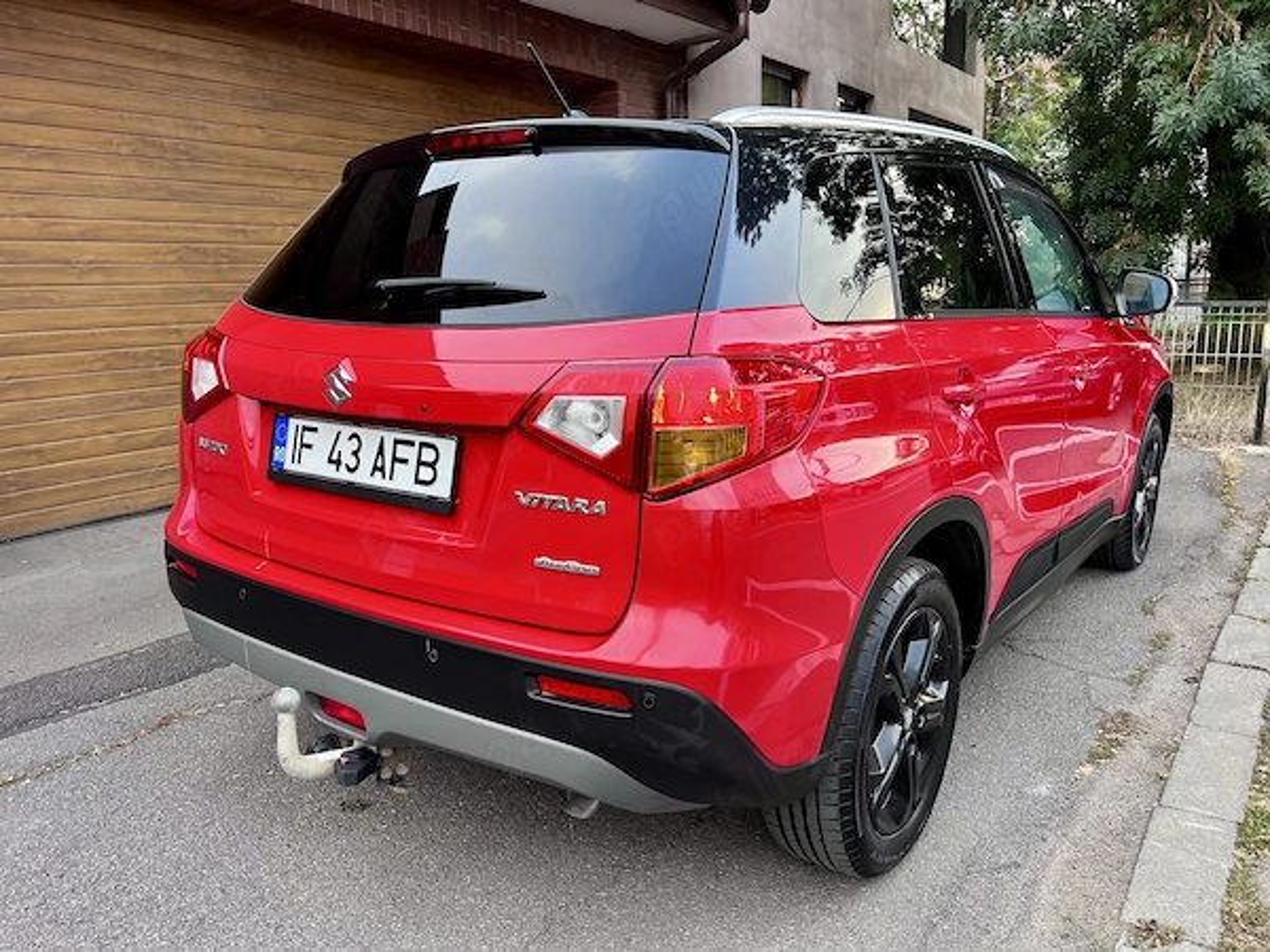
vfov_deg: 53.1
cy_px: 476
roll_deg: +1.2
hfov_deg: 67.3
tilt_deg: -11.5
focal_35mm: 26
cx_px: 635
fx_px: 954
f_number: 1.5
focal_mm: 5.7
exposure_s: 1/121
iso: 125
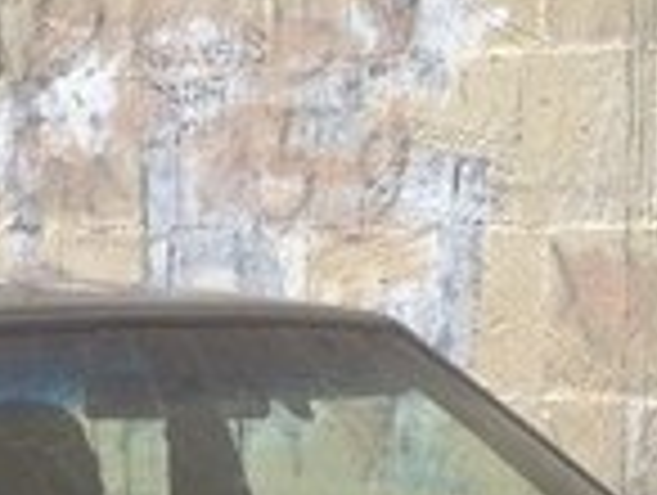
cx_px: 243
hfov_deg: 12.5
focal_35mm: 158
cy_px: 799
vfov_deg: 9.1
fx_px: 3004
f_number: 2.4
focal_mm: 4.28
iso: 50
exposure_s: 1/488
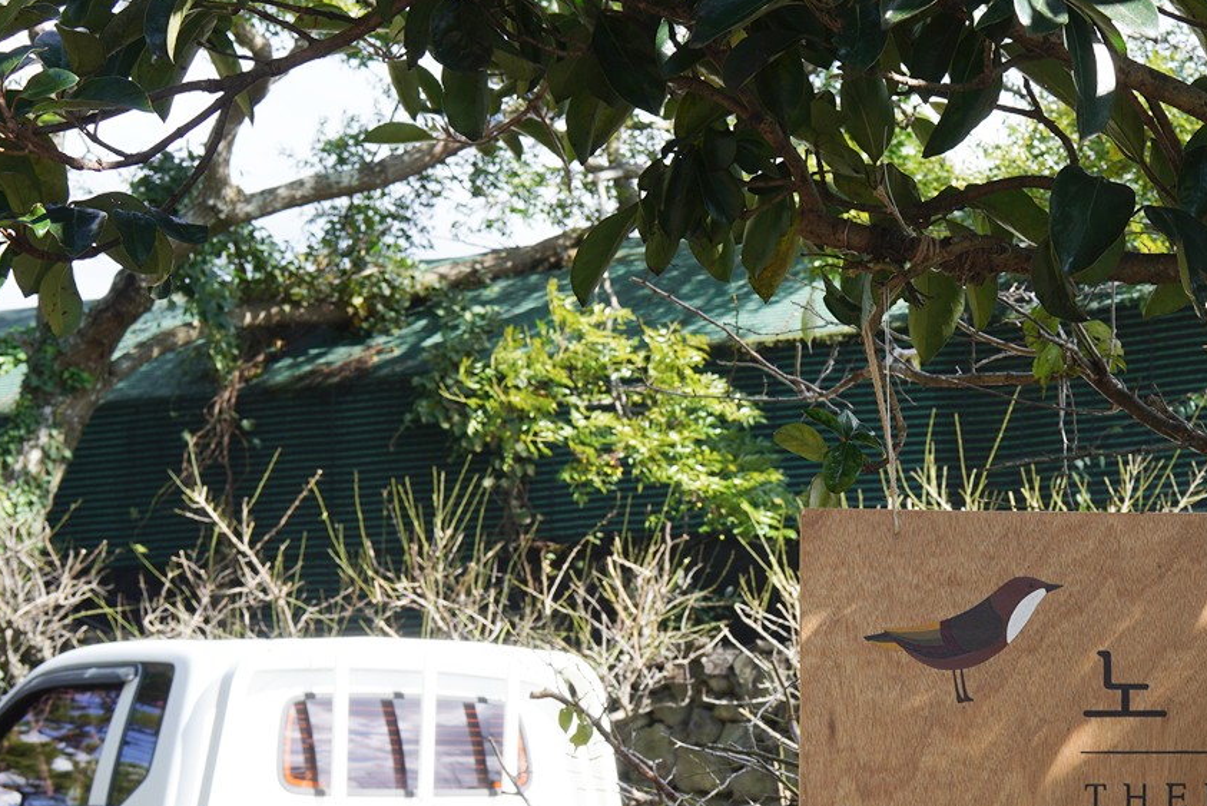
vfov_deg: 16.3
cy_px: 694
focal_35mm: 83
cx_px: 1115
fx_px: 2784
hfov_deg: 23.7
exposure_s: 1/100
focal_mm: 35
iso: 200
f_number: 9
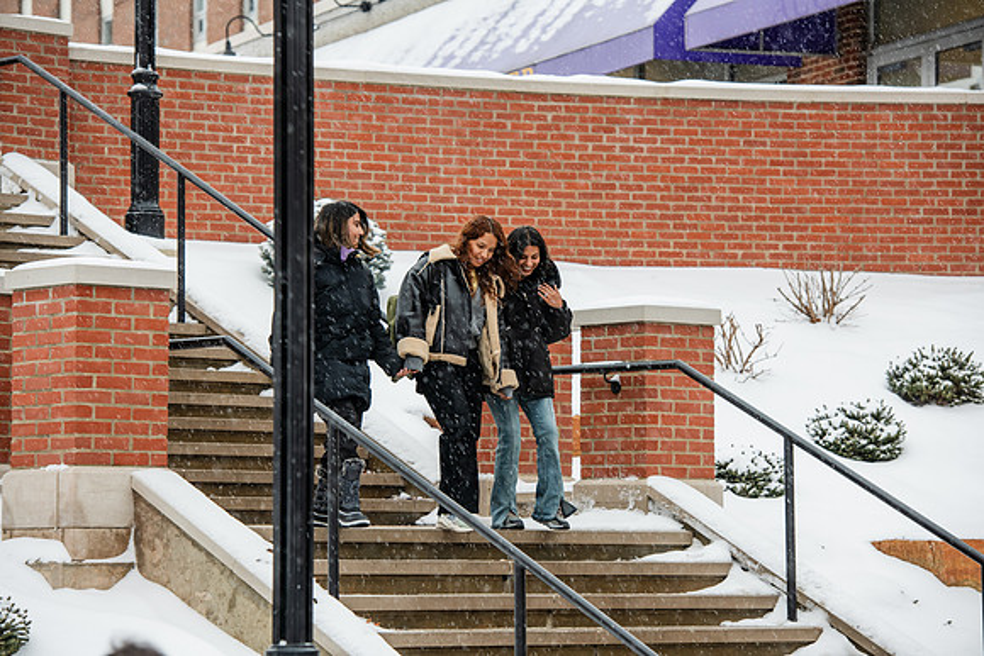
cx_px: 492
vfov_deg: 10.6
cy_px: 328
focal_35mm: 130
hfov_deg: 15.8
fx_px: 3554
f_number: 5
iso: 400
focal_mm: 130
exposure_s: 1/200
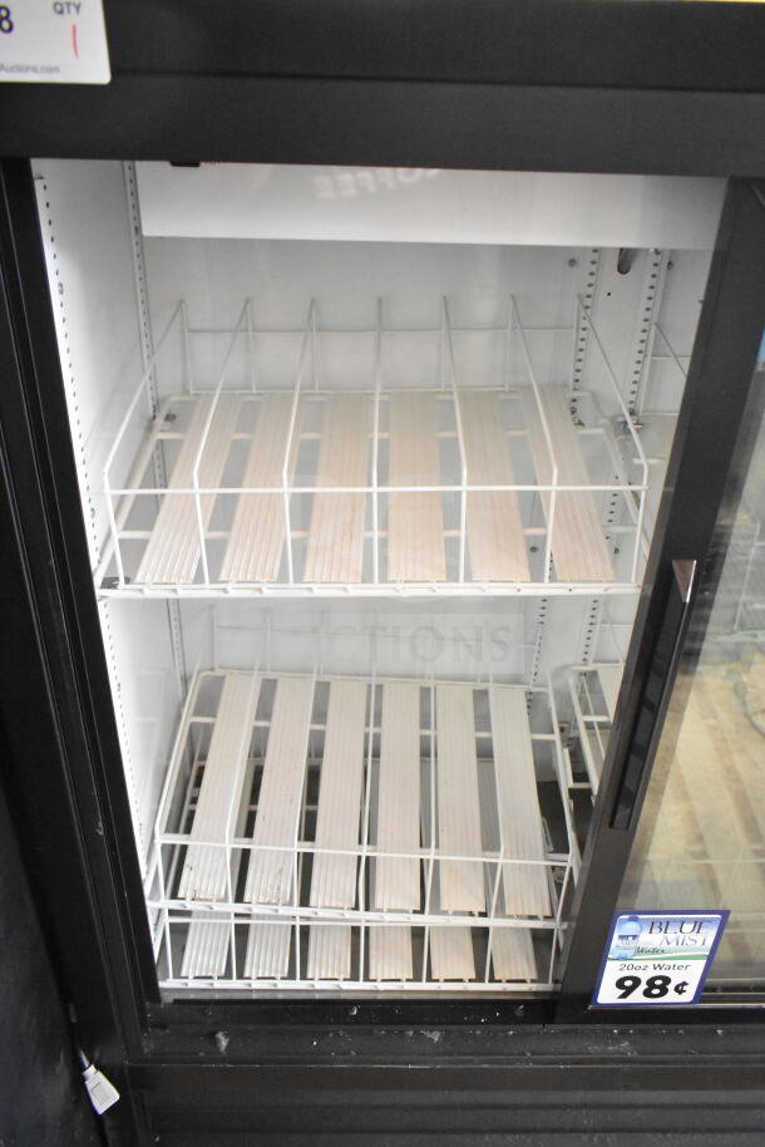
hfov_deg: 48.0
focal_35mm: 27
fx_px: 860
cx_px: 382
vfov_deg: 67.4
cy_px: 574
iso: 9000
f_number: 3.5
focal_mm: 18
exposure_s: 1/30
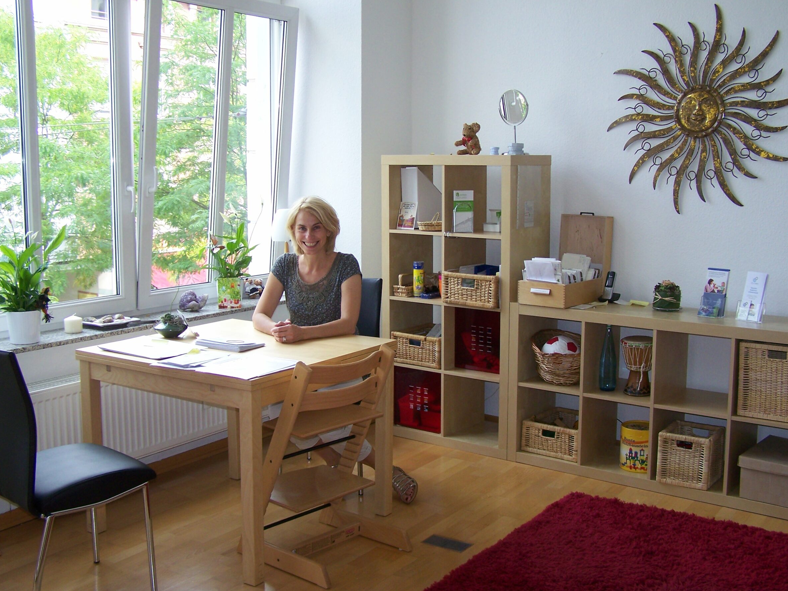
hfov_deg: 45.8
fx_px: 933
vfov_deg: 35.1
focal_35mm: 41
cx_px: 396
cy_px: 279
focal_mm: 6.3
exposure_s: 1/60
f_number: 2.8
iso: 80
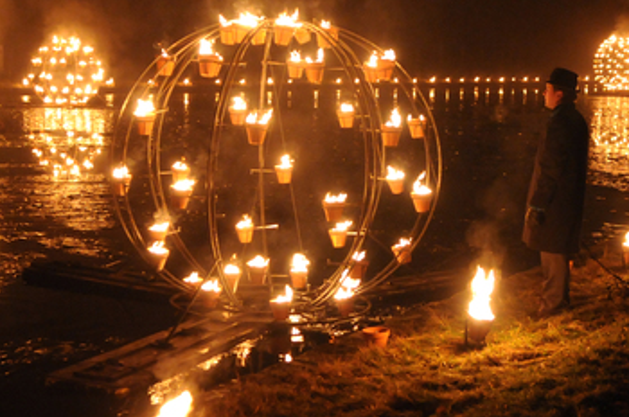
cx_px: 395
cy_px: 182
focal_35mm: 72
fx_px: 1256
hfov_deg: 28.0
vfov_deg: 18.8
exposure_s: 1/30
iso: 1600
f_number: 2.8
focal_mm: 23
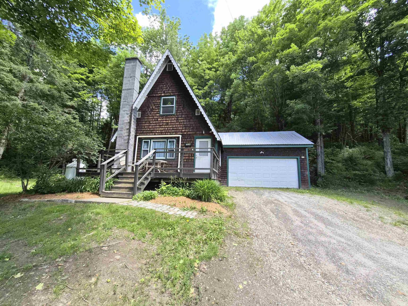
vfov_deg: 89.9
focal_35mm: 13
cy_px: 153
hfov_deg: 106.2
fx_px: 153
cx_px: 204
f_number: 2.2
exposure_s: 1/215
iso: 25
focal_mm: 1.7
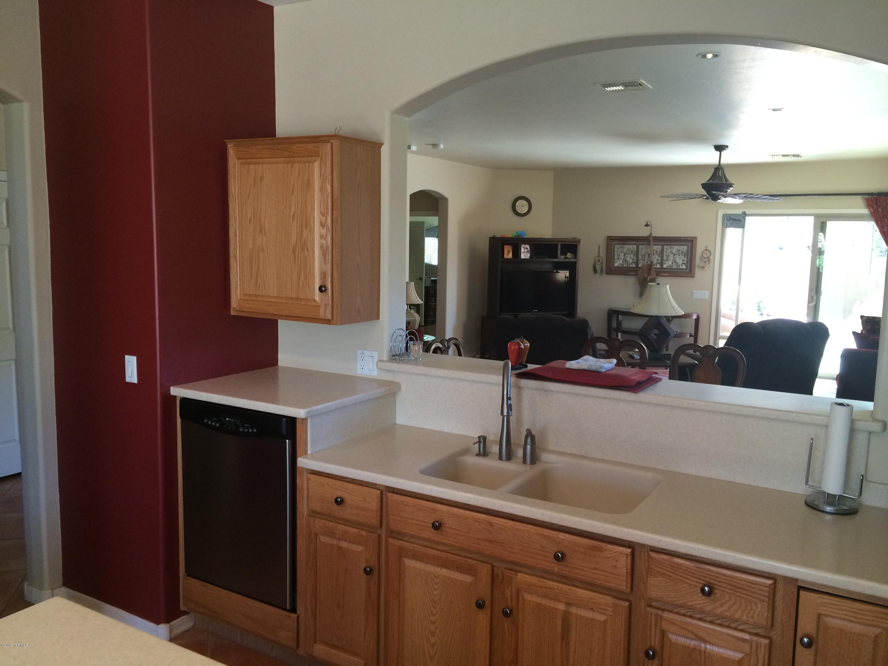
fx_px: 744
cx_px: 444
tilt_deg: -8.2
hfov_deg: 61.7
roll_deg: -1.1
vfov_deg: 48.2
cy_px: 333
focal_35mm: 29
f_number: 2.2
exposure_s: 1/30
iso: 50
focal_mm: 4.15
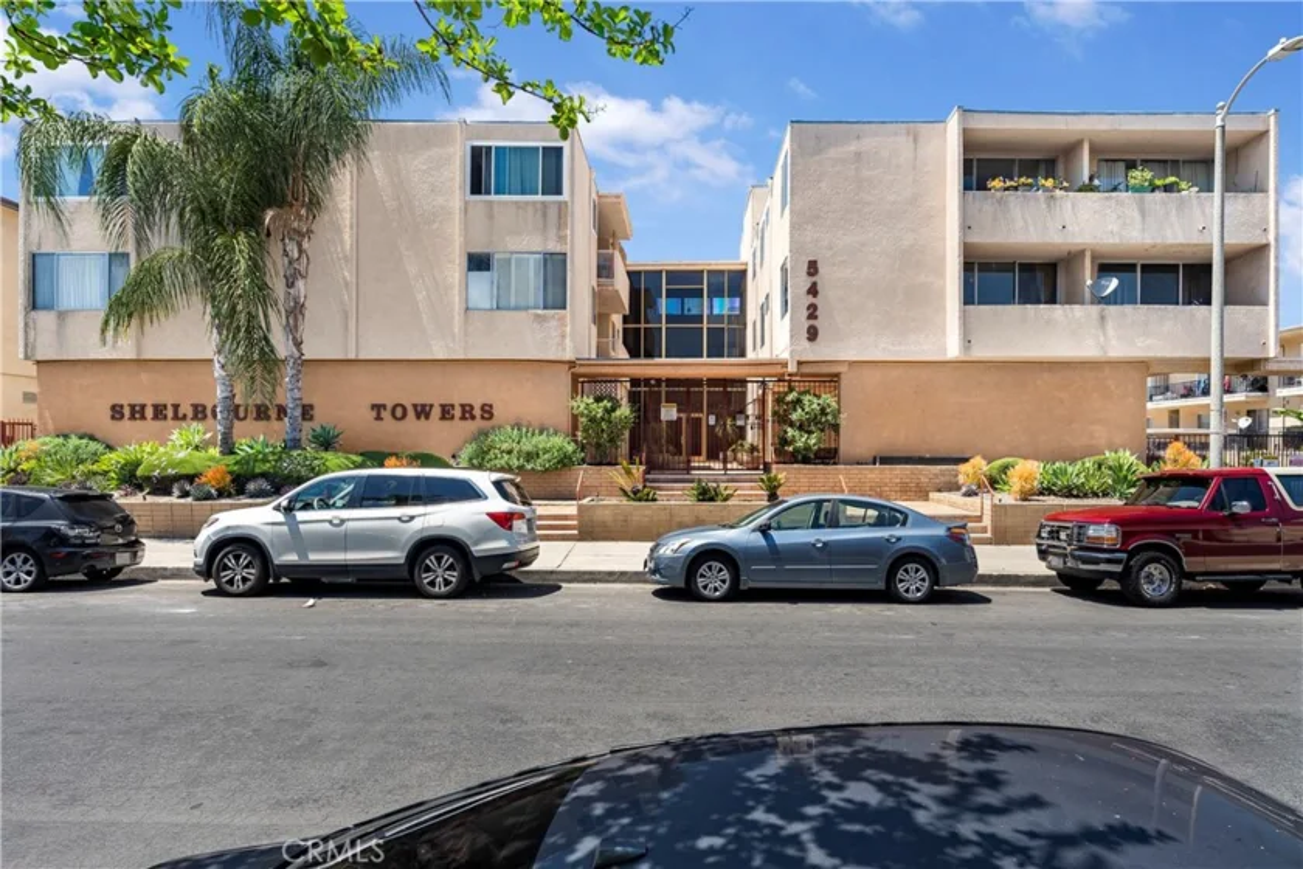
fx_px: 724
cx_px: 652
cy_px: 434
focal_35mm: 20
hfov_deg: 84.0
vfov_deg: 61.9
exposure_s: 1/30
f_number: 9.5
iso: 80
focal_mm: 20
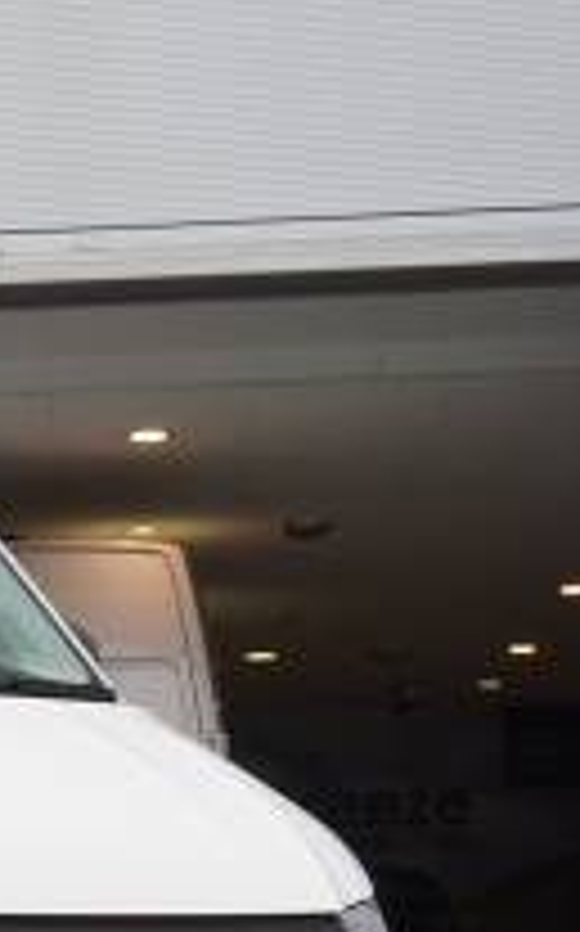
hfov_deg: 7.3
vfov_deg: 12.2
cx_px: -773
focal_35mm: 170
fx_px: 4308
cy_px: 882
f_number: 6.3
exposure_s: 1/160
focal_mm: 36
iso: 160
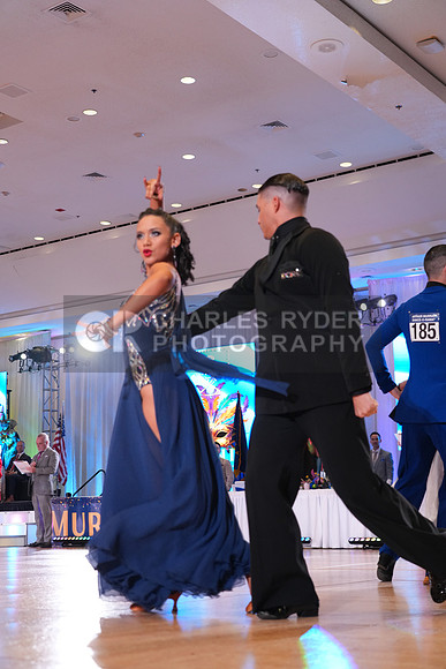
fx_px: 947
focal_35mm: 51
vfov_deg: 38.9
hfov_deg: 26.5
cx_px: 223
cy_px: 334
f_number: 4
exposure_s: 1/320
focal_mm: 51
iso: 2000
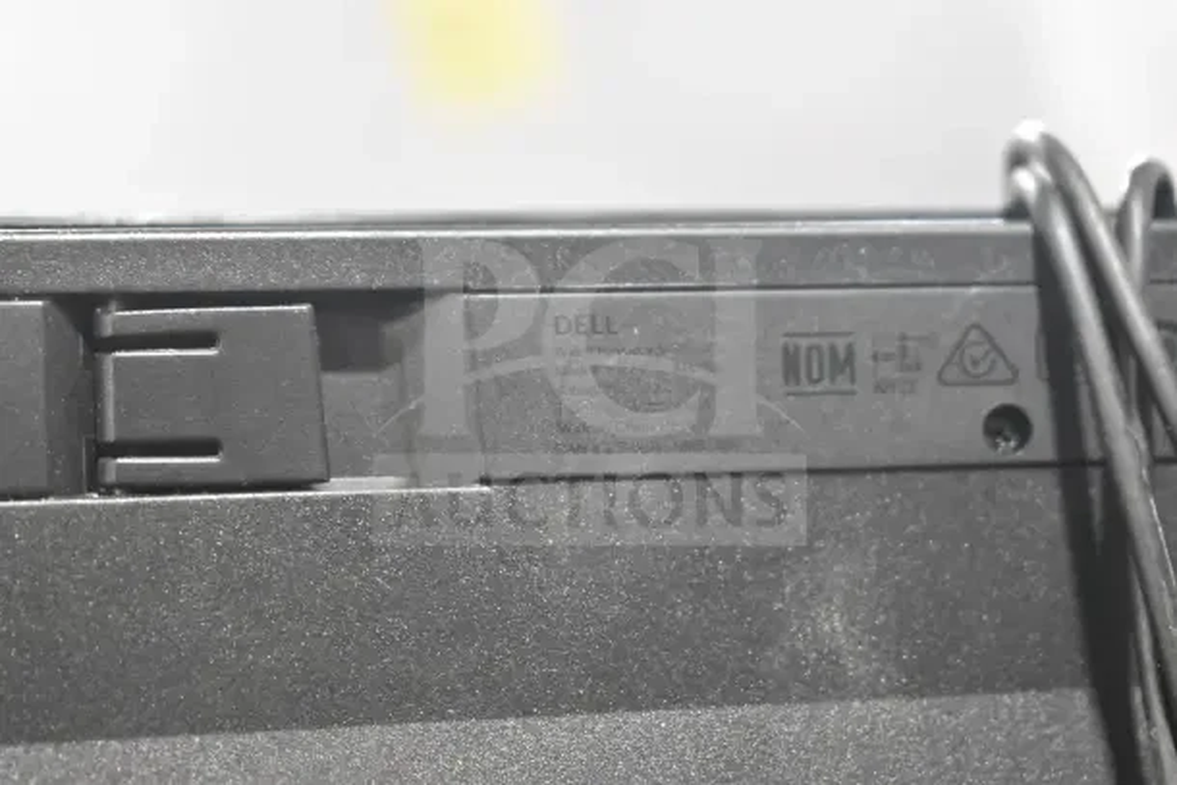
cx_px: 588
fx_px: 2698
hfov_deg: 24.6
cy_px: 392
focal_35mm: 82
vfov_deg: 16.6
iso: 7200
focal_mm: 55
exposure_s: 1/100
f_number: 5.6
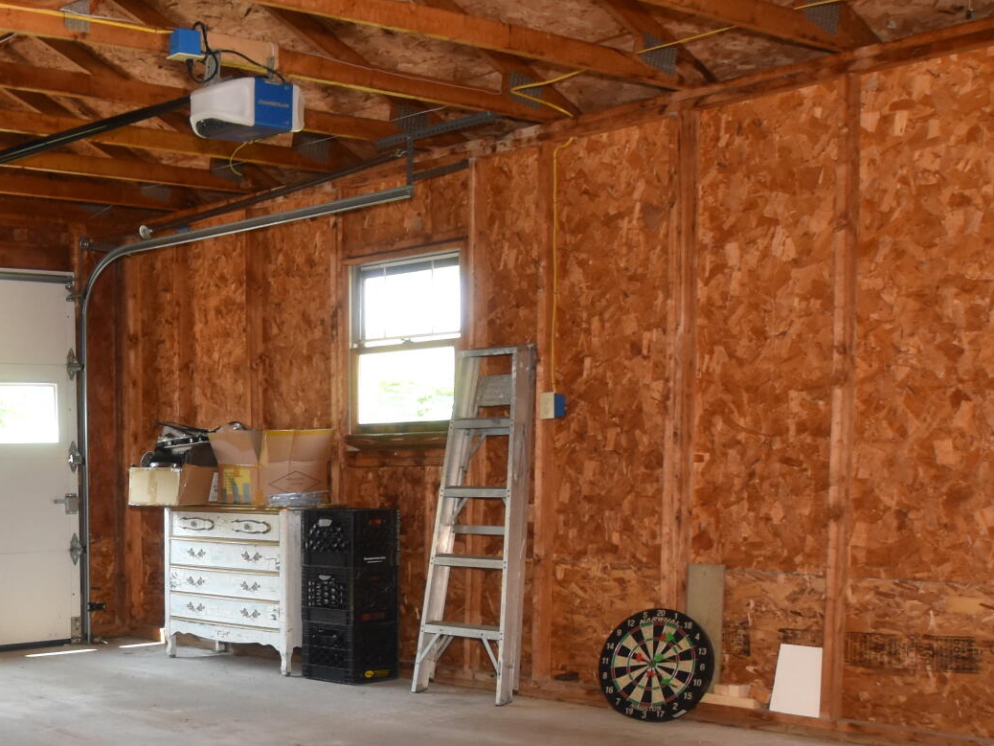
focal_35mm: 50
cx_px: -85
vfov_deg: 28.5
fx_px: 1436
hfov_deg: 33.5
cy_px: 601
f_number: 4.8
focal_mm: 12
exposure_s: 1/60
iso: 500
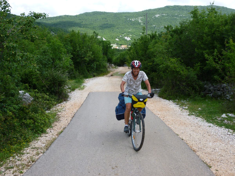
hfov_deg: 51.4
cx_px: 118
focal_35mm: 36
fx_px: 244
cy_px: 88
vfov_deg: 39.7
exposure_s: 1/320
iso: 100
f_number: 3.6
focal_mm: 6.5
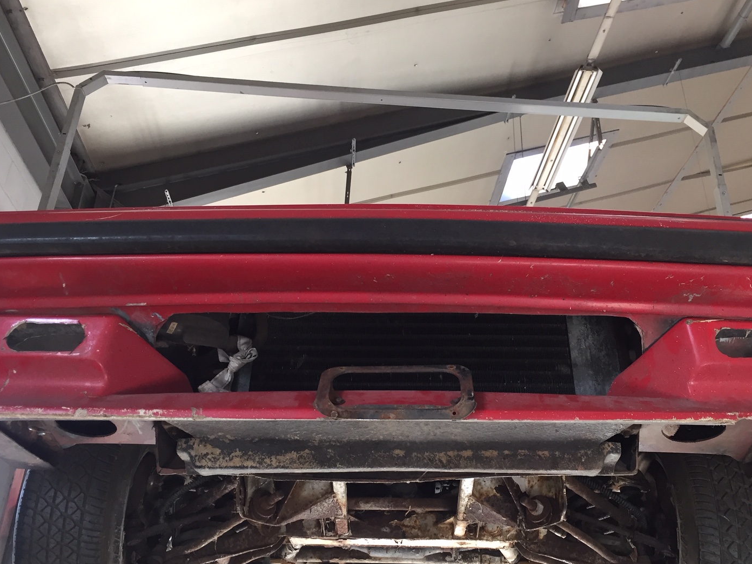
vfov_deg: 41.8
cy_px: 304
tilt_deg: +27.4
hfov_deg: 53.9
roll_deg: -1.0
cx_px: 400
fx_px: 739
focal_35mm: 34
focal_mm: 4.15
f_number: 2.2
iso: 40
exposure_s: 1/33
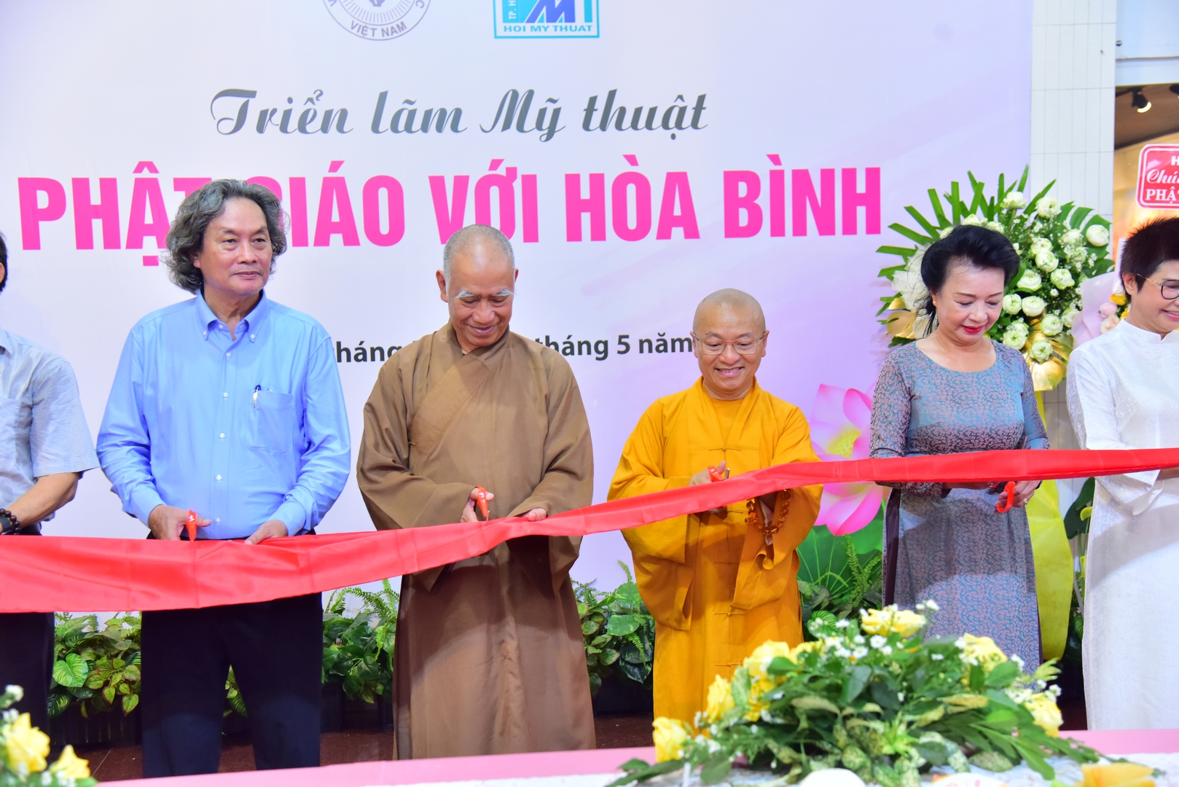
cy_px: 394
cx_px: 590
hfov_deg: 39.6
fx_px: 1638
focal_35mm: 50
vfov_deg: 27.0
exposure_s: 1/160
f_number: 4.5
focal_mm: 50
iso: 1250
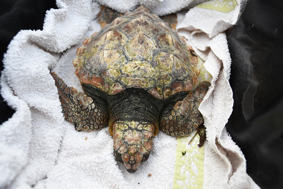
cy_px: 94
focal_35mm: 30
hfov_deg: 61.9
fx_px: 236
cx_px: 142
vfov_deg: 43.6
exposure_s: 1/125
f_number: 3.5
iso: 200
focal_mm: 20
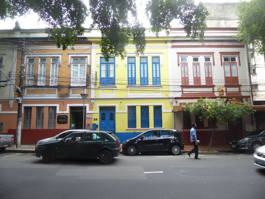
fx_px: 191
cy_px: 100
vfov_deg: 54.9
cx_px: 132
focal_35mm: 25
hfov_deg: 69.4
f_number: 3.3
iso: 80
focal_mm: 4.3
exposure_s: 1/100
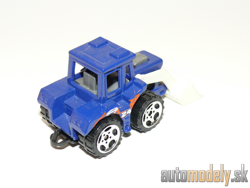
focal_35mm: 68
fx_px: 491
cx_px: 125
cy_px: 94
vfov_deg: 21.6
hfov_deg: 28.6
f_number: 4
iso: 100
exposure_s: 1/30
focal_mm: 10.8
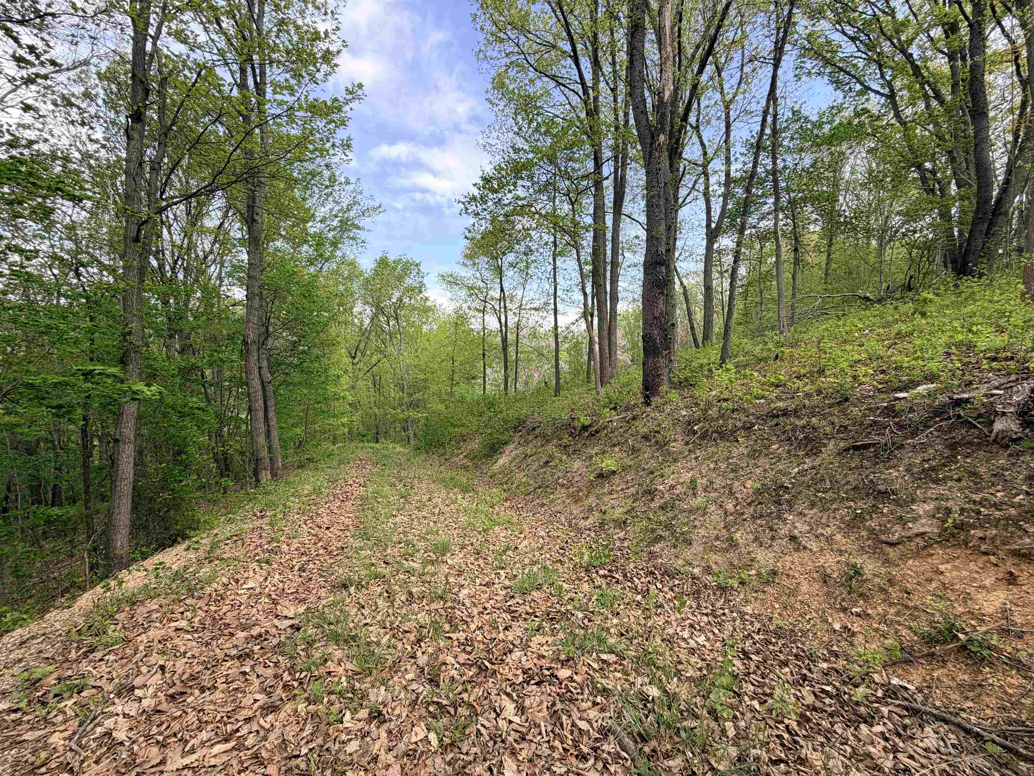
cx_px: 517
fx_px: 418
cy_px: 388
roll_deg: -1.9
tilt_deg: -0.9
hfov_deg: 102.1
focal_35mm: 14
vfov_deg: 85.7
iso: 50
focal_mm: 2.22
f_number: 2.2
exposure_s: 1/502
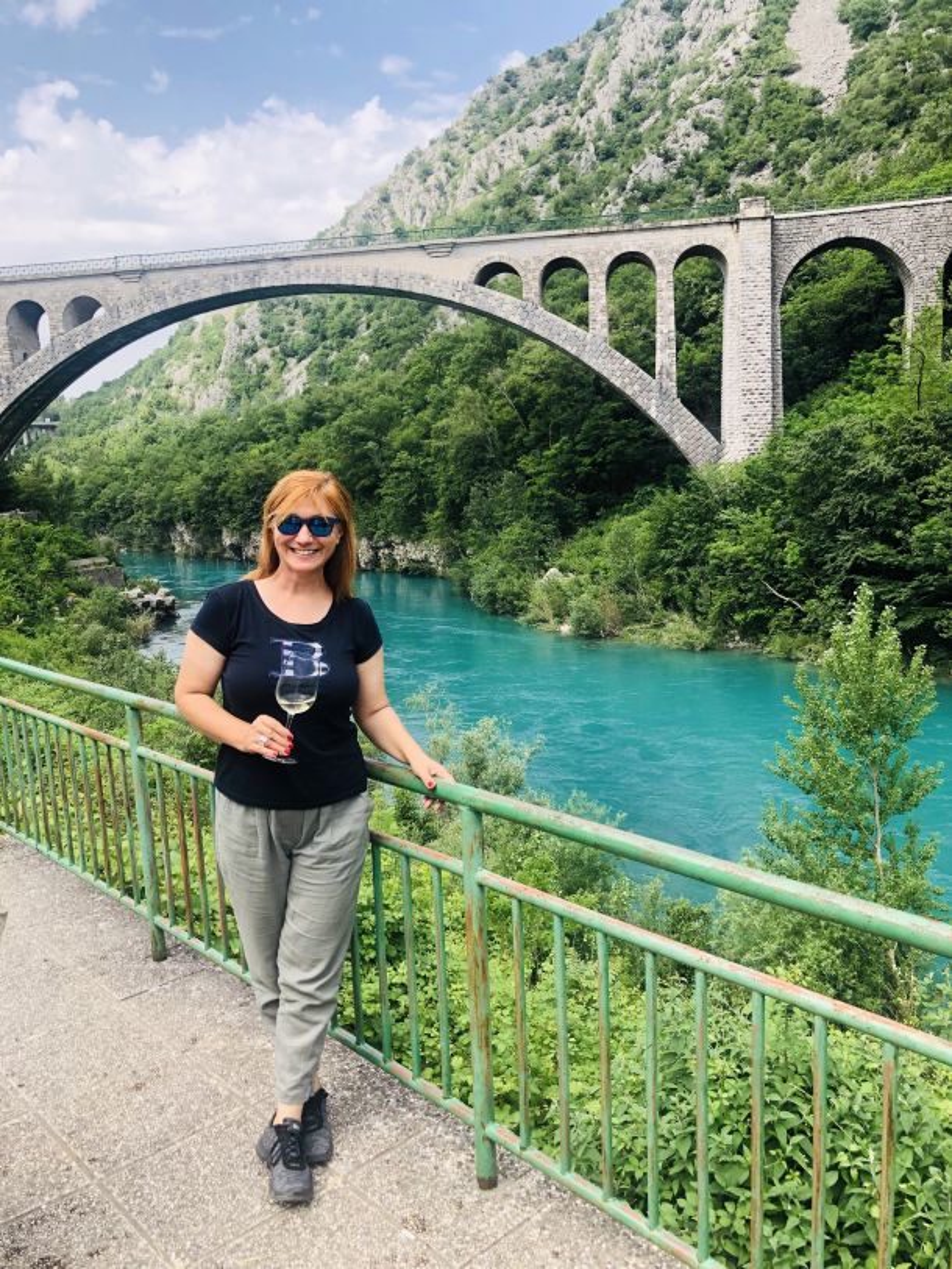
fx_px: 1026
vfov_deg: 63.4
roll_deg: +2.7
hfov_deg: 49.8
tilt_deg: -7.6
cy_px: 634
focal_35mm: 28
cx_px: 476
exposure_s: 1/457
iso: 20
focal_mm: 3.99
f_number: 1.8
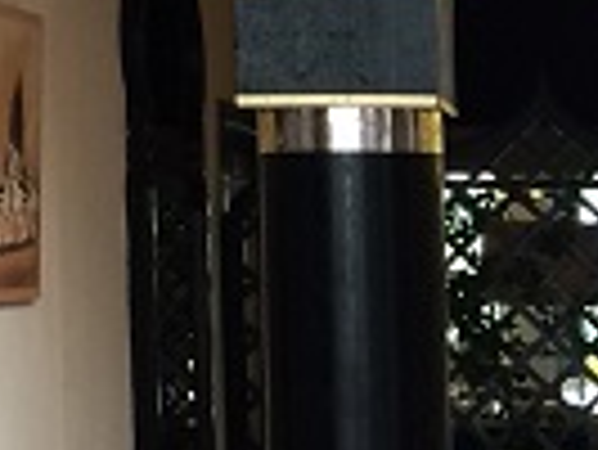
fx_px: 3112
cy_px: 508
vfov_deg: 8.2
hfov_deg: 10.5
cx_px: 989
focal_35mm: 180
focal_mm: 4.12
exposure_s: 1/30
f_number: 2.2
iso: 80
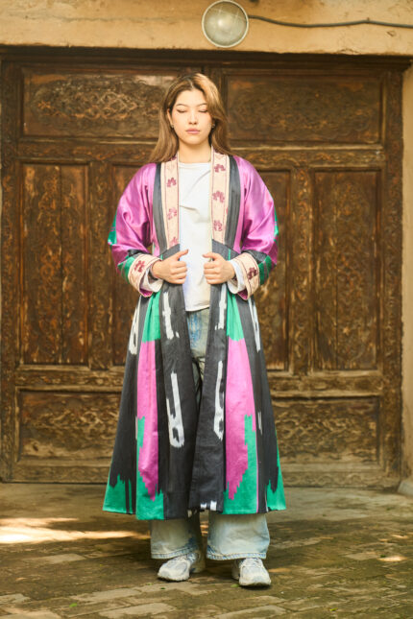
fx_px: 1204
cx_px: 206
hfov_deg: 19.5
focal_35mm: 70
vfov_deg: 28.8
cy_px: 310
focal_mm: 70
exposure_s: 1/160
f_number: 2.8
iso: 800
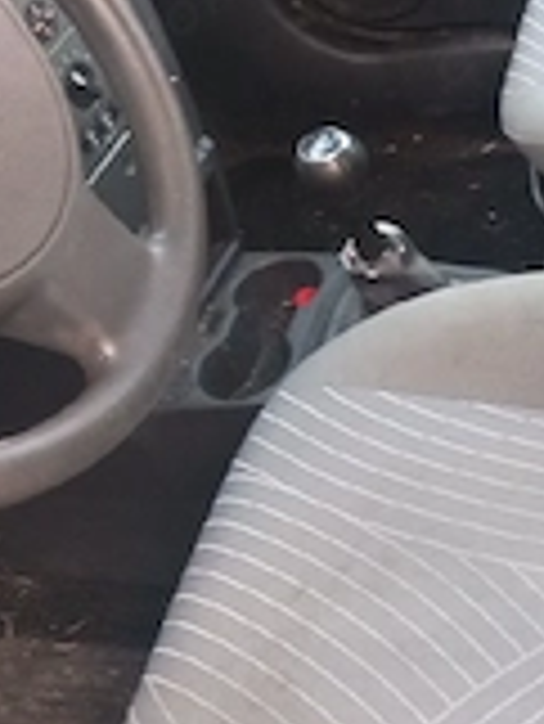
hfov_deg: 20.5
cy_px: 387
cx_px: 661
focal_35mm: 67
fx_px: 1402
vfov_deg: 28.9
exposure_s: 1/33.3
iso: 261
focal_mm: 4
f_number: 1.8
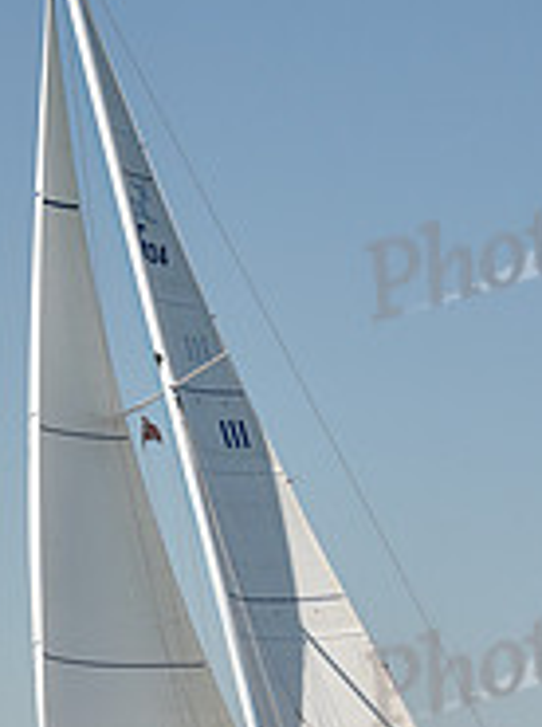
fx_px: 5447
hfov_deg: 5.7
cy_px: 479
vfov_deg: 7.6
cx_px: 163
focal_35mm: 260
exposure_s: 1/1250
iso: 250
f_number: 4
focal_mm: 86
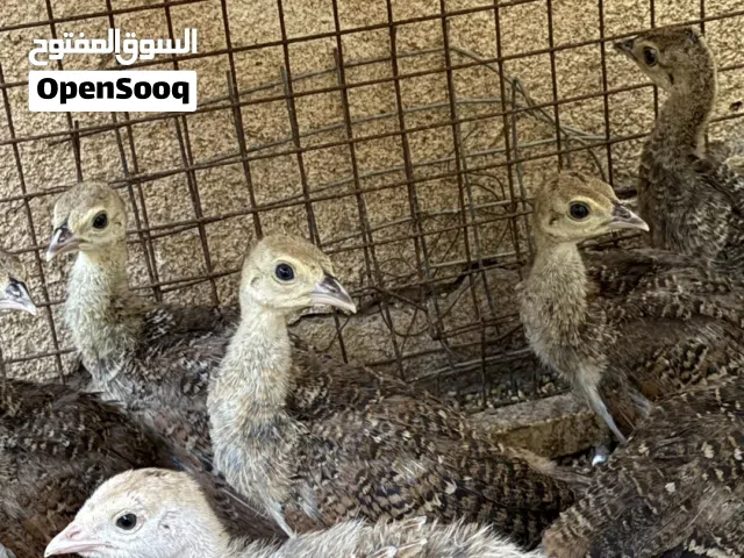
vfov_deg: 30.3
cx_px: 372
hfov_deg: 39.7
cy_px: 279
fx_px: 1032
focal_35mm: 48
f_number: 1.78
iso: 250
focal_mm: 6.76
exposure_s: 1/60
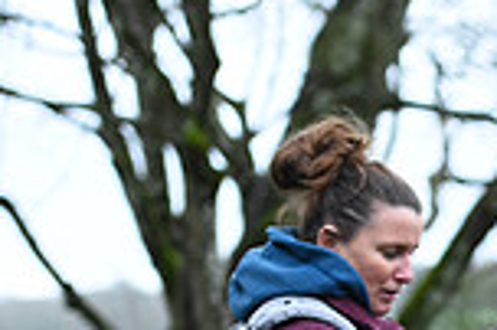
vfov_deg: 5.1
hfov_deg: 7.5
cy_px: 595
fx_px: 3682
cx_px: 886
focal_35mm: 267
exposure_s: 1/1250
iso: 3200
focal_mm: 70
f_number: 3.5
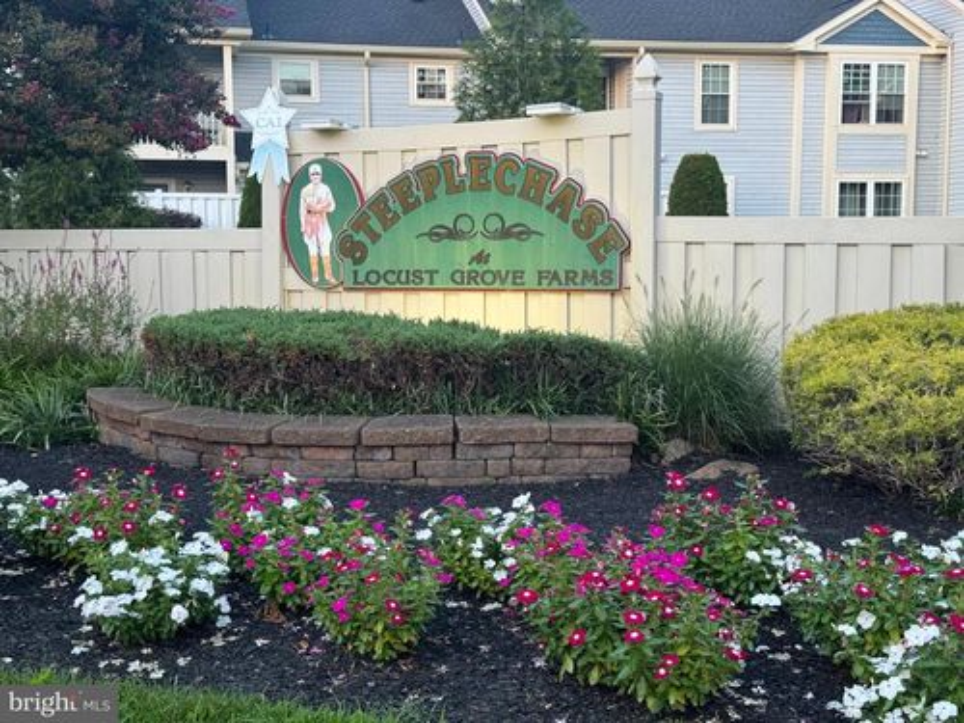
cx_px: 482
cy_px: 362
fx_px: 1337
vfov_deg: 30.3
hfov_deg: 39.7
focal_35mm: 48
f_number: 1.78
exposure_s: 1/72
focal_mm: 6.76
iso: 100
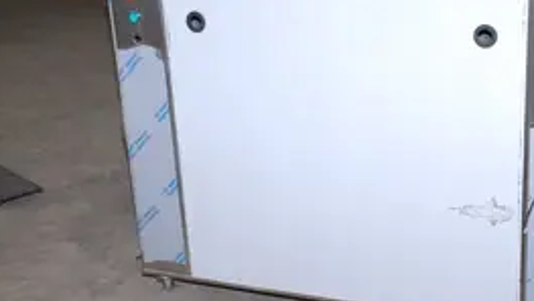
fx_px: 949
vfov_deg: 18.0
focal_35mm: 67
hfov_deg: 31.1
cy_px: 134
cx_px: 371
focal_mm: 28
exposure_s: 1/60
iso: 400
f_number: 4
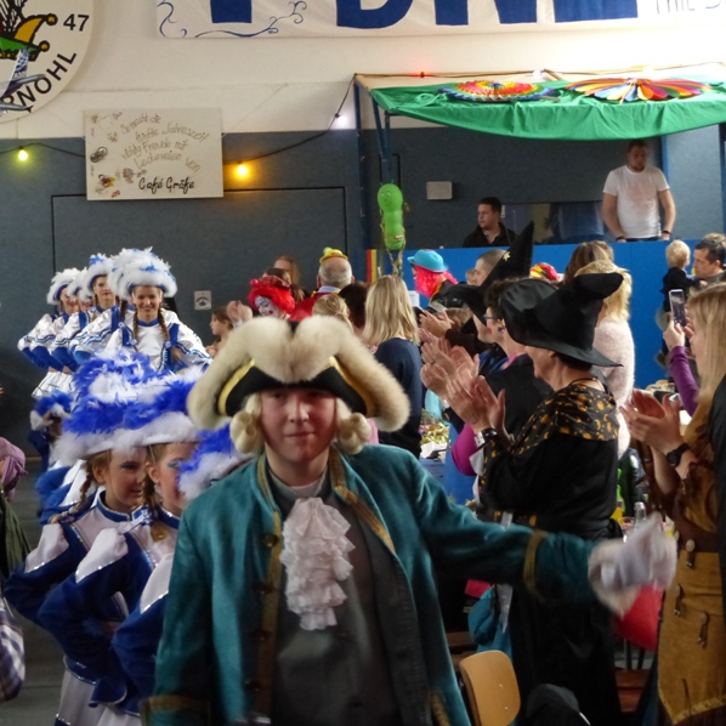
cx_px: 318
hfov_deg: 14.2
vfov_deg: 14.2
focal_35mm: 123
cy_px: 363
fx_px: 2919
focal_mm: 18.7
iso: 800
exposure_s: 1/40
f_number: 2.8
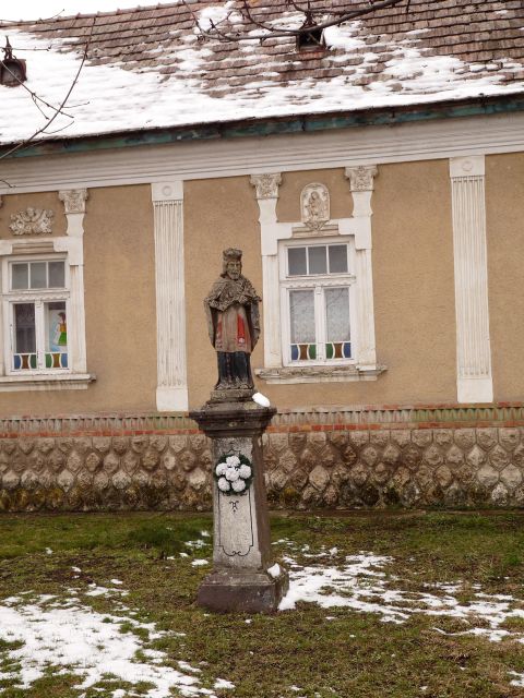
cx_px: 262
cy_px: 349
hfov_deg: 30.3
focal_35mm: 48
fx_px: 969
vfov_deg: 39.7
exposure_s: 1/100
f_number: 3.2
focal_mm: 8.5
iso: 100
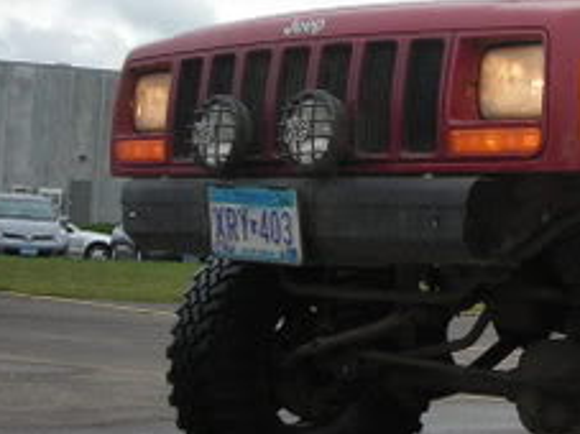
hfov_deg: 17.3
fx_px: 1792
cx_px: 746
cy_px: 120
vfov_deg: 13.8
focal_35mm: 107
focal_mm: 6.3
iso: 50
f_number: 3.2
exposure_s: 1/230
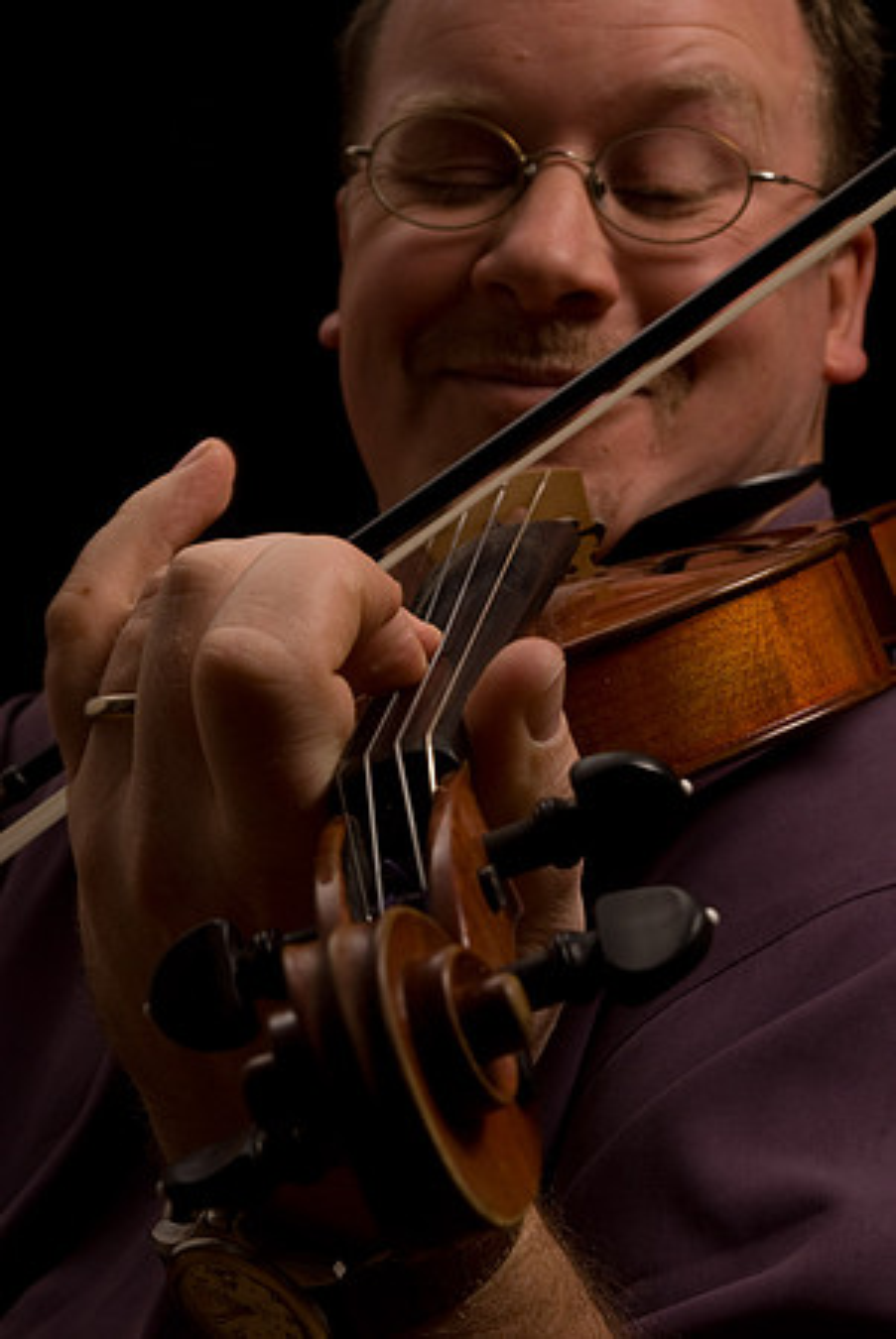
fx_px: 3073
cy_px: 670
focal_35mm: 82
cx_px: 448
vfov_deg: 24.6
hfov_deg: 16.6
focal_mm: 55
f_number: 16
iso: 100
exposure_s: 1/60
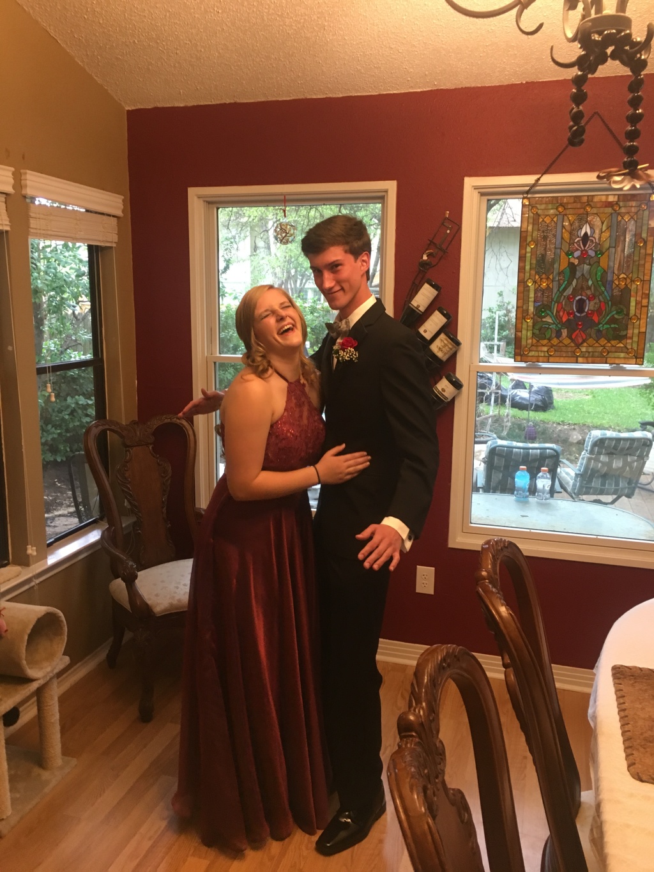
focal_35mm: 29
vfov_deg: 61.7
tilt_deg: -11.1
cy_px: 436
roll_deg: -0.2
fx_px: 730
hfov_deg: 48.2
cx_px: 327
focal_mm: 4.15
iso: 125
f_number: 2.2
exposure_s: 1/30
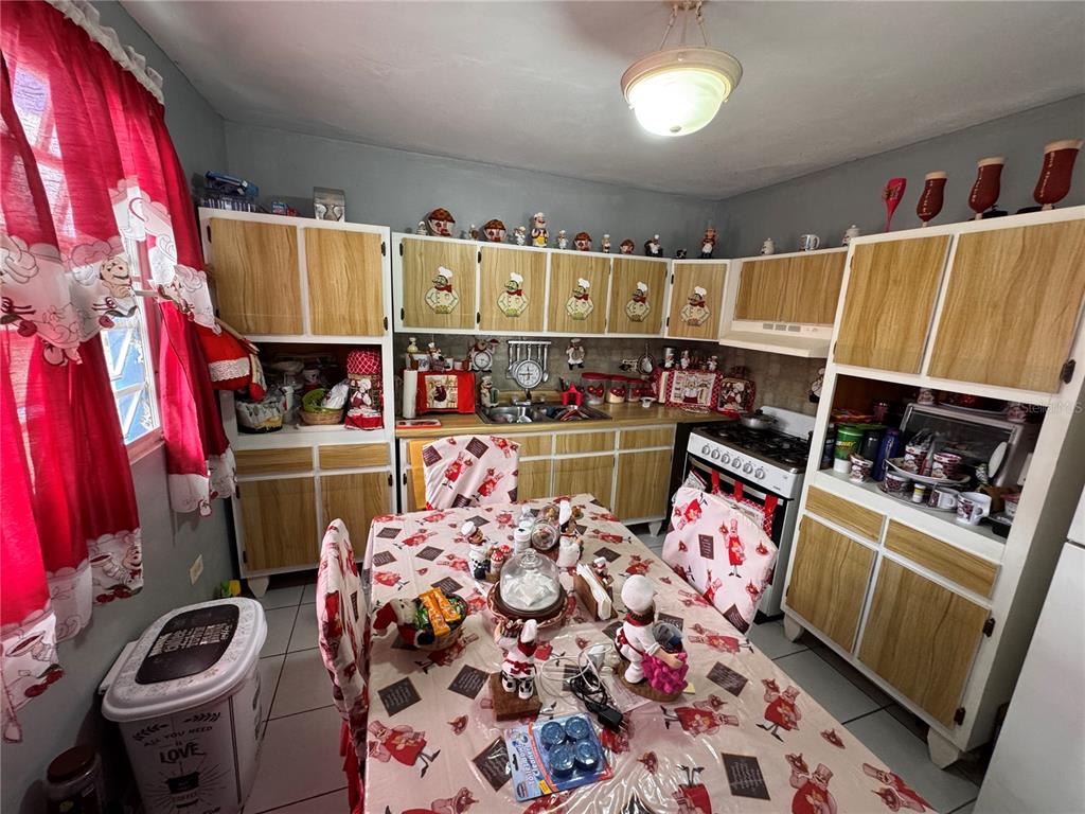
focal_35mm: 14
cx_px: 542
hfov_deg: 102.1
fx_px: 439
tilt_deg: -13.1
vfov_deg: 85.7
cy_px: 407
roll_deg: -3.1
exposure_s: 1/60
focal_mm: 2.22
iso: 250
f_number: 2.2
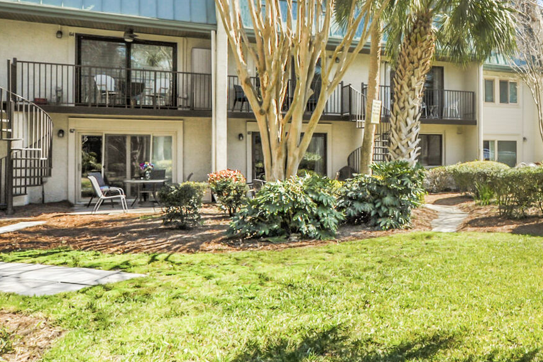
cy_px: 140
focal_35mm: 36
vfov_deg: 36.7
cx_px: 521
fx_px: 543
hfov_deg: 46.1
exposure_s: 1/320
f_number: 11
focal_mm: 18
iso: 400
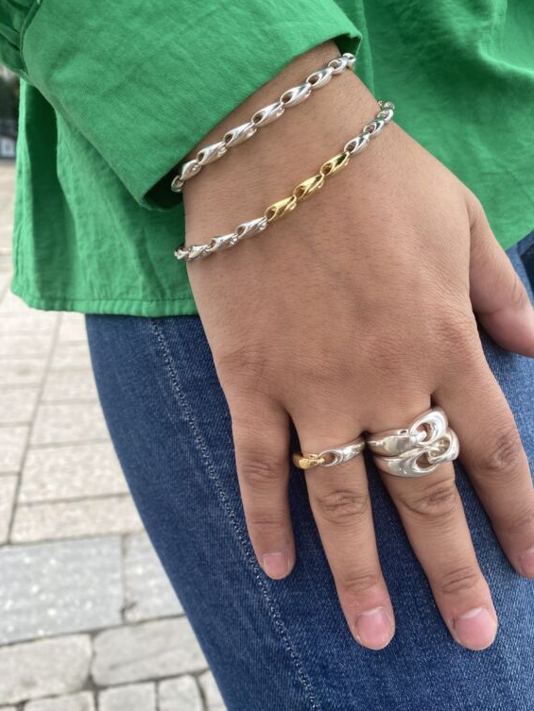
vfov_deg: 59.8
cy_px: 393
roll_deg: -3.8
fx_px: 617
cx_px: 305
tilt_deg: -21.2
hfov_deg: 46.7
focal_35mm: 30
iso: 32
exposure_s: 1/508
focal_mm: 4.25
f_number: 1.8
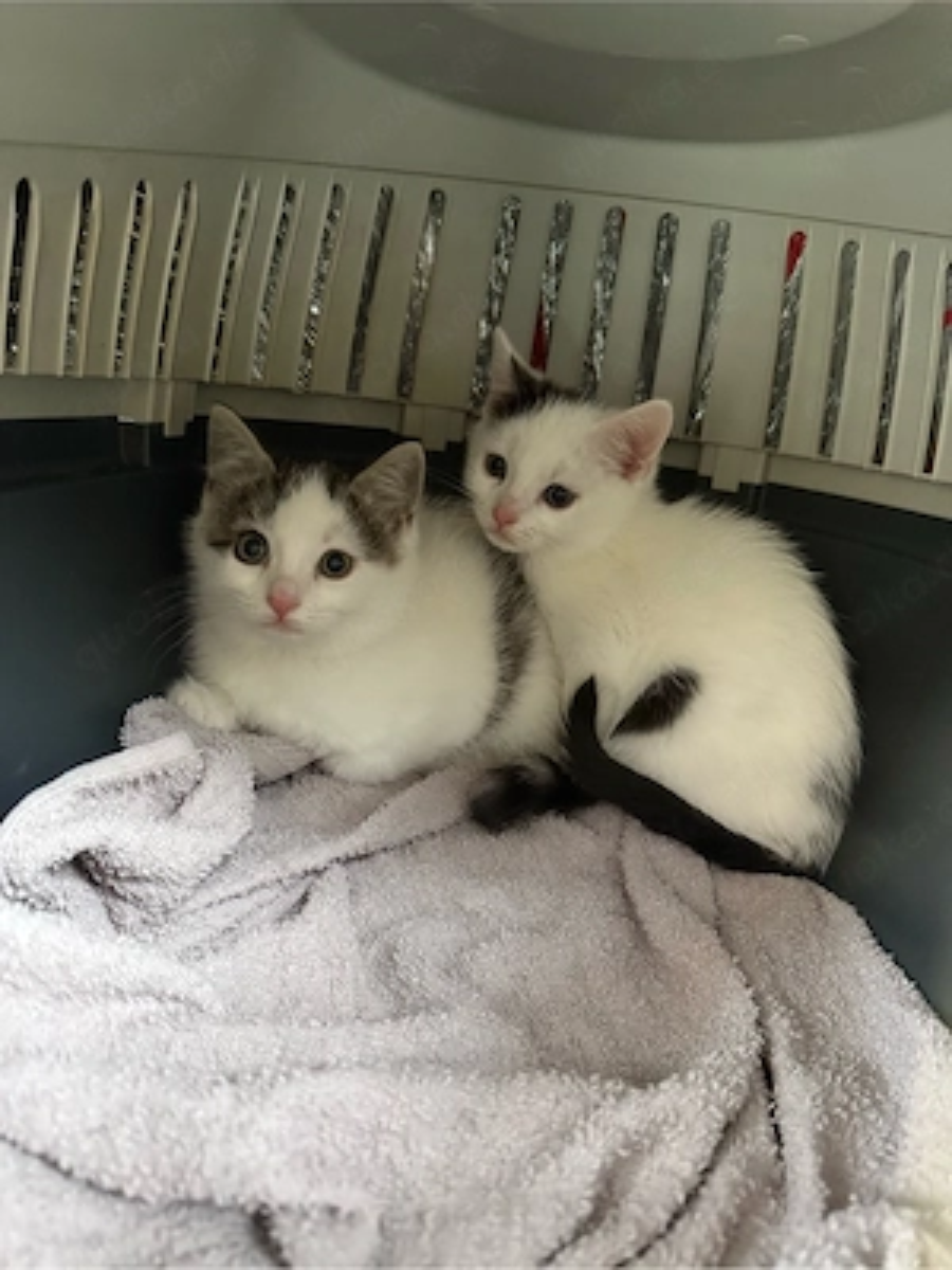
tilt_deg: -13.5
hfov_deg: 56.8
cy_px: 635
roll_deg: -7.5
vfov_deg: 71.6
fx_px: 880
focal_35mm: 24
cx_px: 476
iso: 1000
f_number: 1.78
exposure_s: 1/39
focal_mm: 6.76
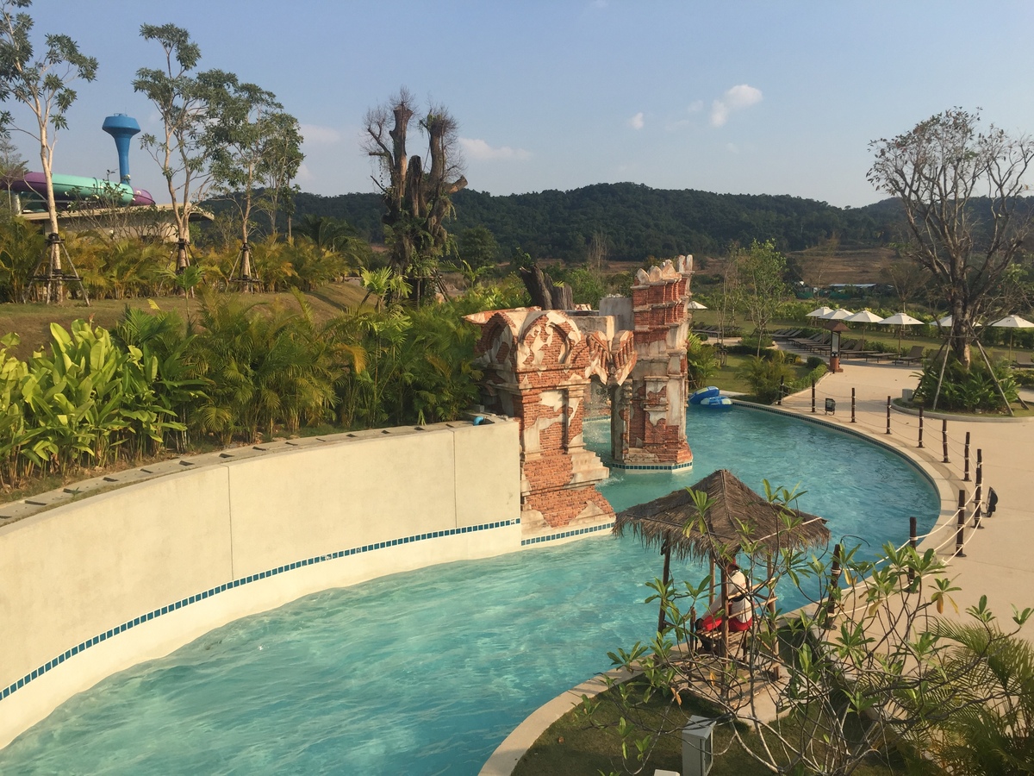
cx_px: 517
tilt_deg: -7.6
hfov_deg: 61.7
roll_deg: -0.8
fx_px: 866
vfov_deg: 48.2
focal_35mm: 29
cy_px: 388
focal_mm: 4.15
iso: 32
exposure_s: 1/1980
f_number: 2.2
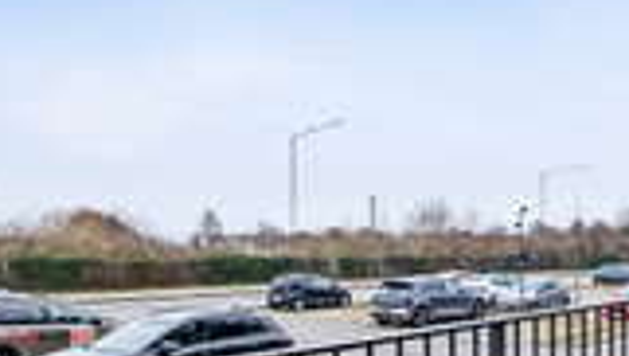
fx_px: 685
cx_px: 484
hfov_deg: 47.2
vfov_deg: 28.9
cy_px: 243
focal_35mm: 41
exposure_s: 1/80
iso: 800
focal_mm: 10
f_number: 5.6
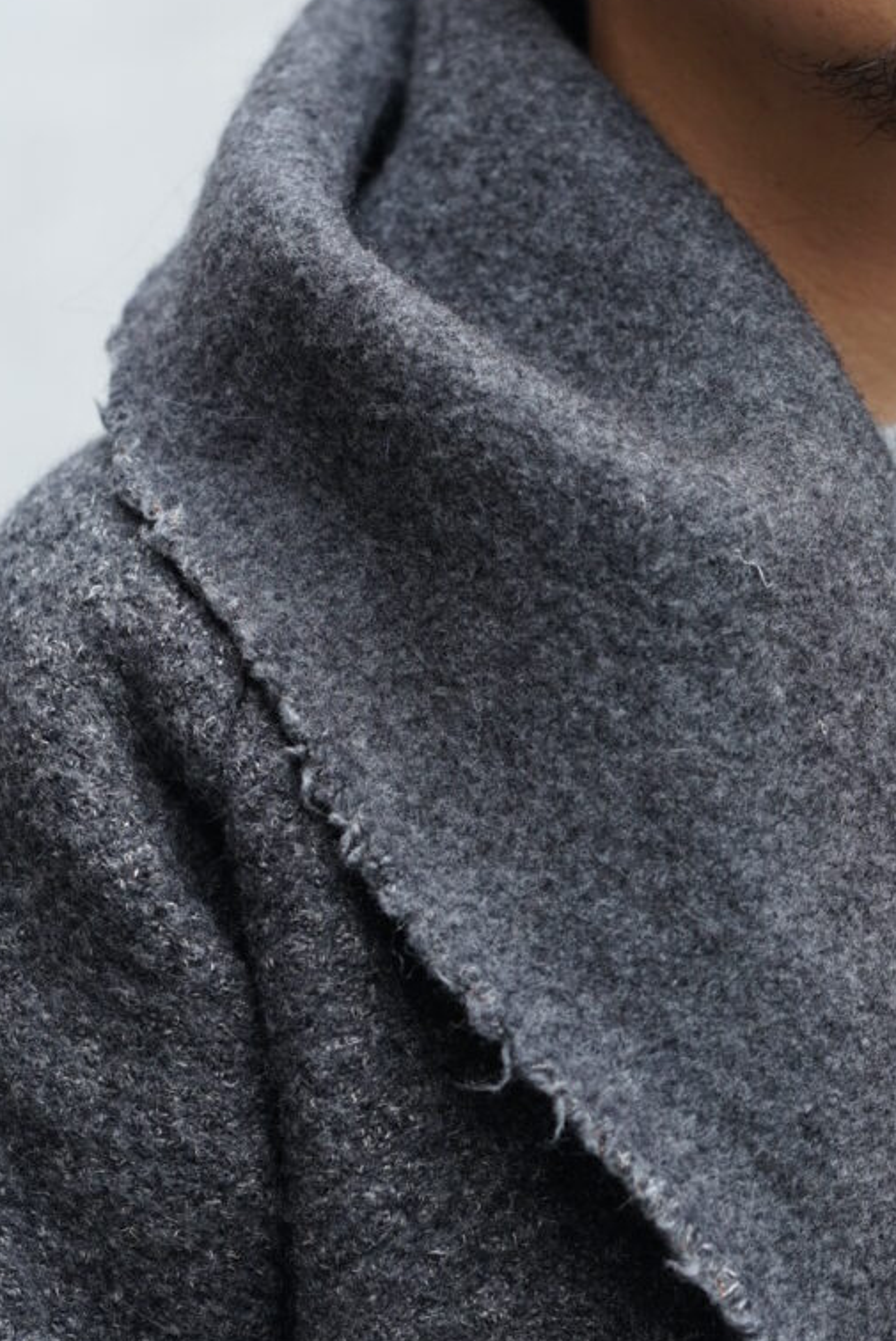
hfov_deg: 14.4
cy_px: 979
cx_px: 836
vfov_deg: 21.5
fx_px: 3504
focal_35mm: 94
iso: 320
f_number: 2.8
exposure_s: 1/640
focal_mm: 50
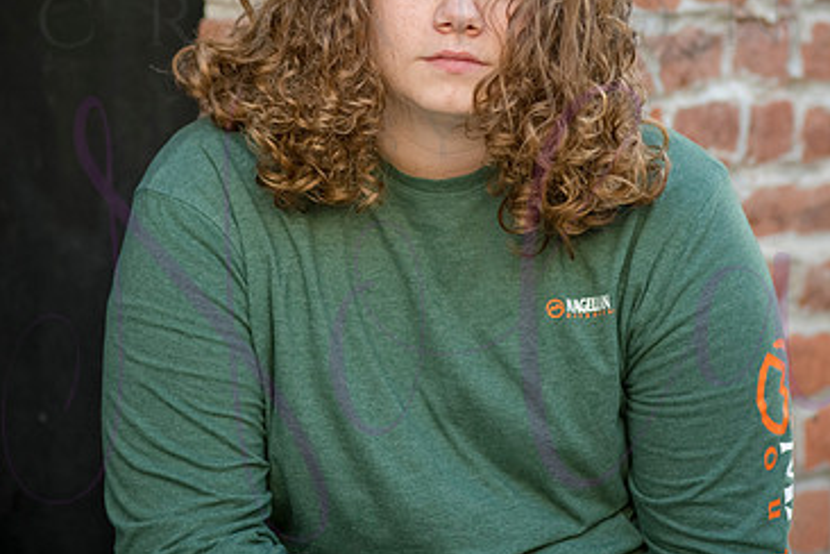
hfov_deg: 10.4
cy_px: 131
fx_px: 4565
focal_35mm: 198
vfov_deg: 6.9
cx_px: 456
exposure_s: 1/320
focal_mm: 125
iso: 640
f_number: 3.5
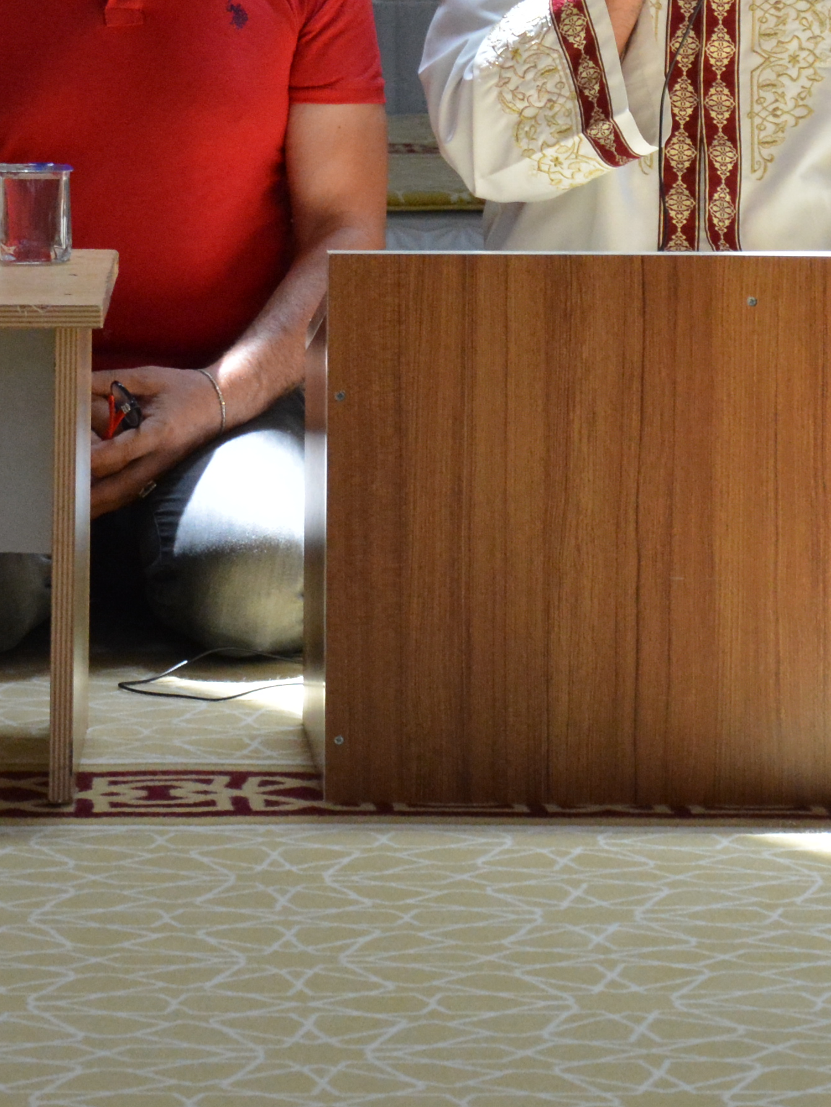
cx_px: 248
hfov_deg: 7.3
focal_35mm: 203
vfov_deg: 9.7
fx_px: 6496
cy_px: 22
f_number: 7.1
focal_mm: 42
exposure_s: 1/200
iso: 1600
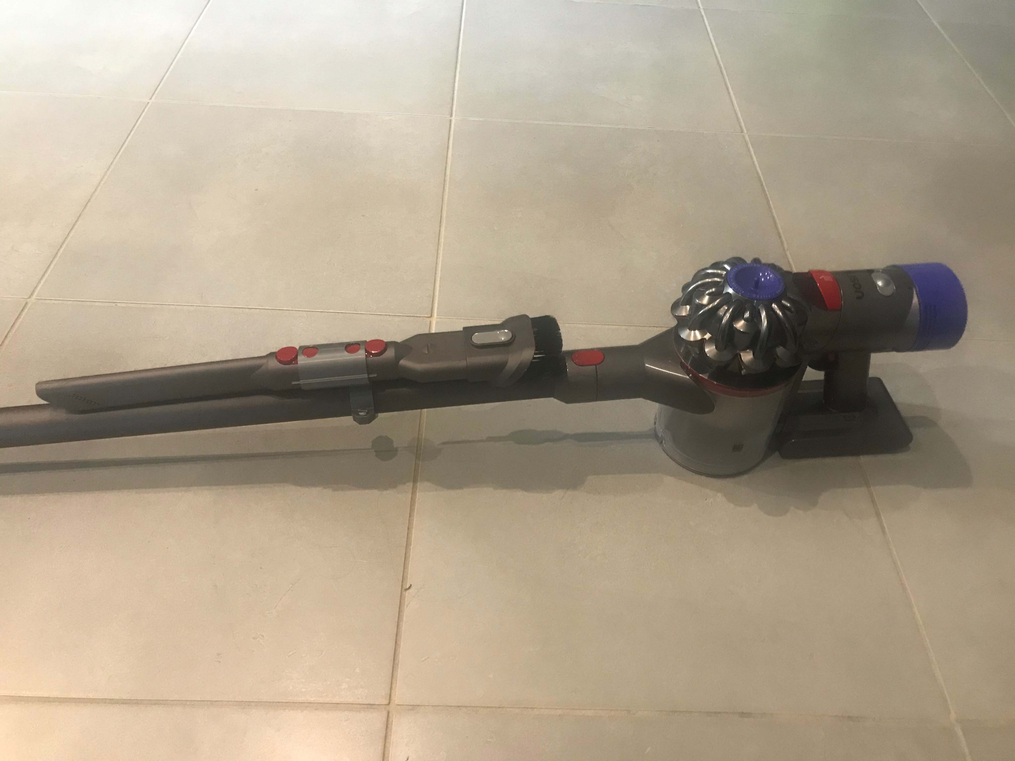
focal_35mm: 28
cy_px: 380
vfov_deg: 49.7
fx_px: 821
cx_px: 508
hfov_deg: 63.4
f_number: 1.8
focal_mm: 3.99
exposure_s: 1/17
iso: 100
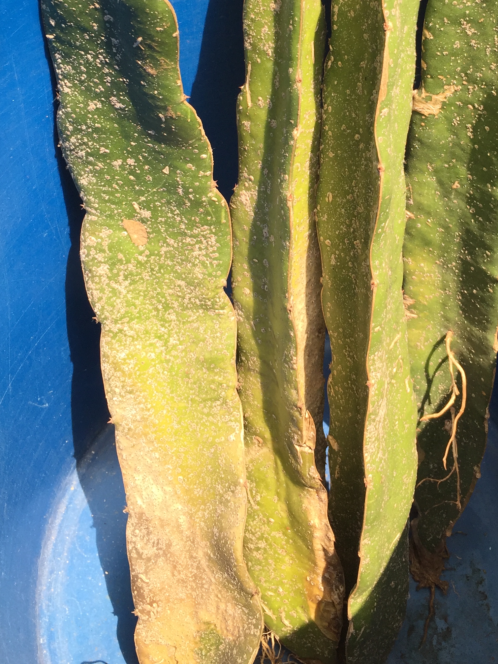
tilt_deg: -49.5
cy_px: 135
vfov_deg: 38.9
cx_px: 337
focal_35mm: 47
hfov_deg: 30.6
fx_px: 902
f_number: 2.2
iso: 32
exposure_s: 1/421
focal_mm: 4.15
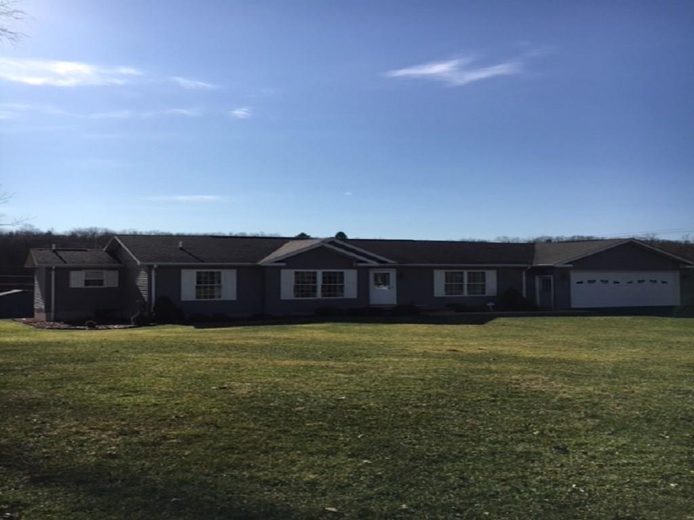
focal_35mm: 29
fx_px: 581
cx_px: 347
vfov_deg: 48.2
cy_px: 260
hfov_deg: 61.7
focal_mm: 4.15
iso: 25
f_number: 2.2
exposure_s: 1/2959
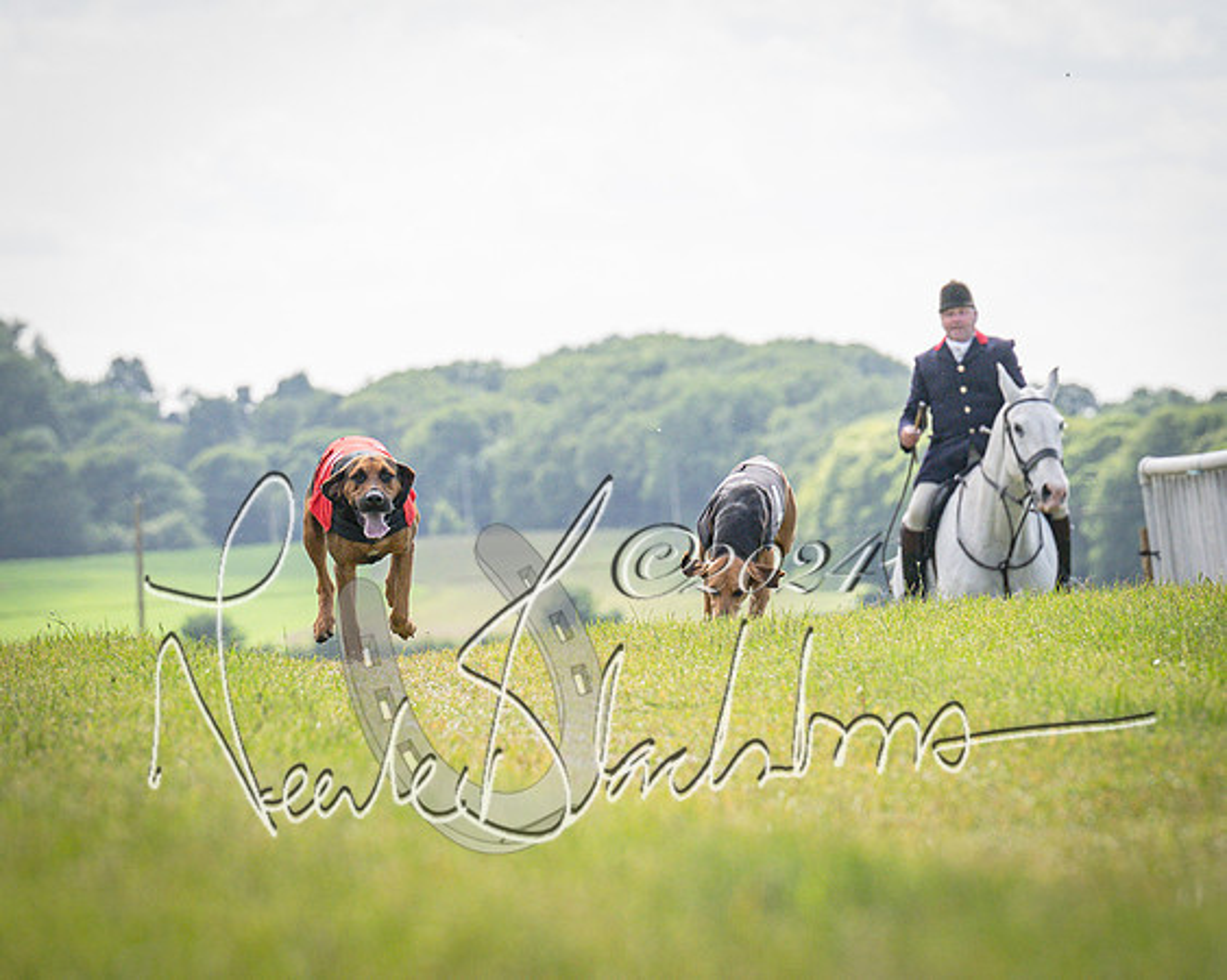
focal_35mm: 431
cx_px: 387
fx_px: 15658
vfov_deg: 3.6
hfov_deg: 4.5
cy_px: 618
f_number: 5
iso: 400
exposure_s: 1/1600
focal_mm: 165
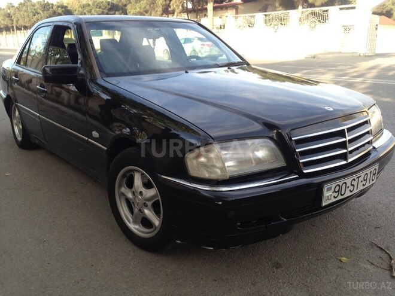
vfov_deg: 42.9
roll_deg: +1.5
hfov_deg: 55.4
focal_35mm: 33
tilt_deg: -15.7
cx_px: 198
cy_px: 148
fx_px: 377
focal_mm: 4.12
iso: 50
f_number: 2.4
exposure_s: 1/259
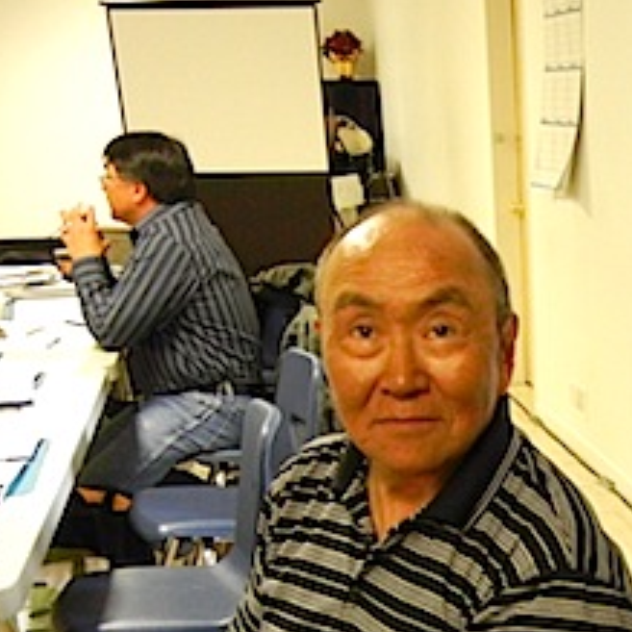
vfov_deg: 24.2
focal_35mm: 69
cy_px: 586
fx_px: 1425
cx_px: 664
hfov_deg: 23.7
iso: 800
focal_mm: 5.4
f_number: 3.5
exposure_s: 1/15.3
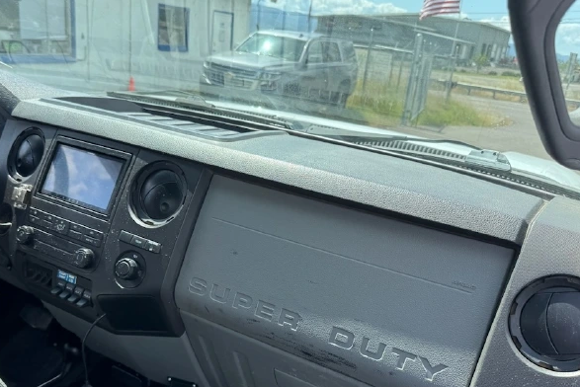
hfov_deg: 55.6
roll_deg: -5.7
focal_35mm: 34
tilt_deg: -22.9
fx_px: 548
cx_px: 254
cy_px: 264
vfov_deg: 38.4
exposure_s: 1/1215
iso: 80
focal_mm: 6.76
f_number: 1.78
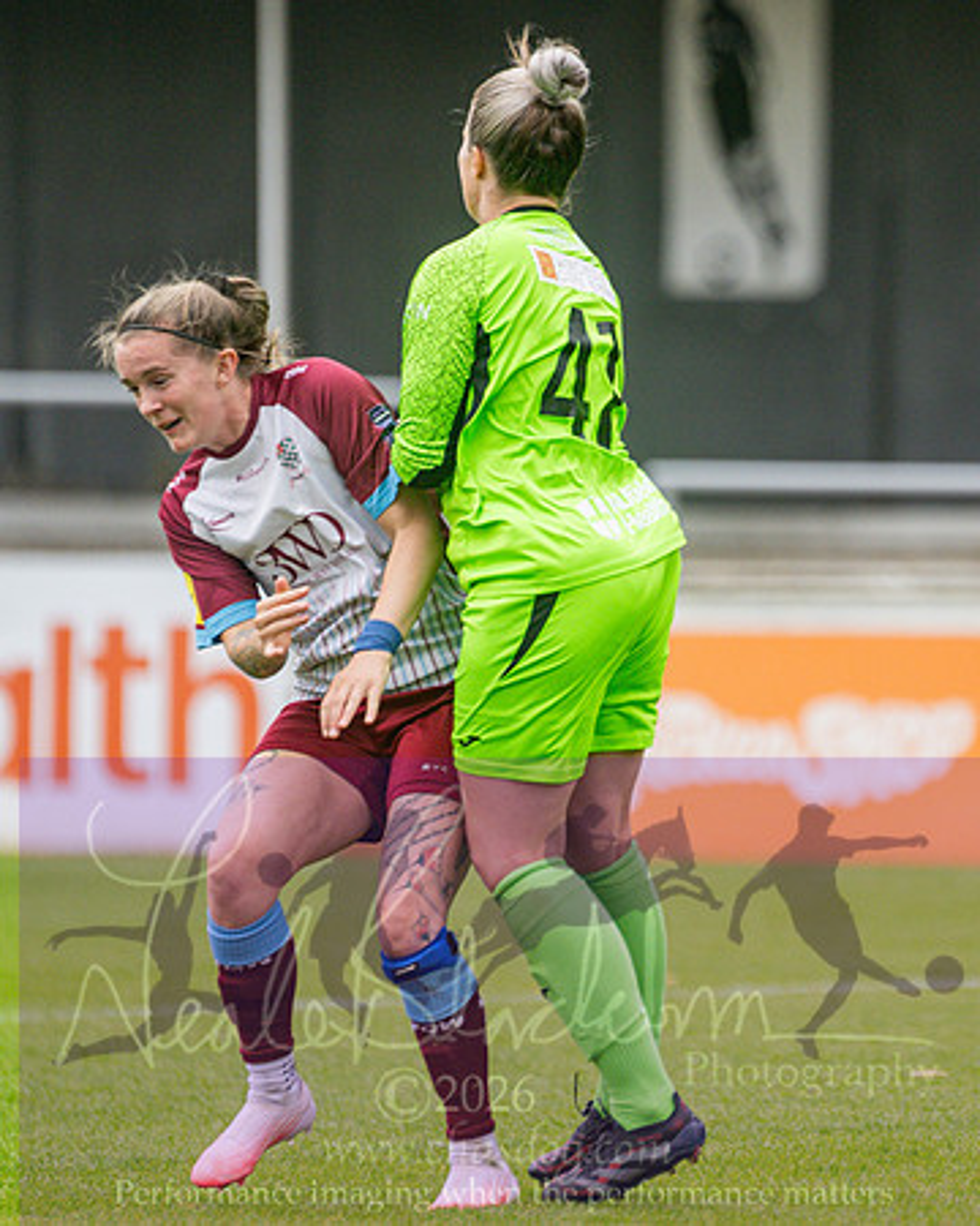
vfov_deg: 3.1
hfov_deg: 2.4
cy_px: 613
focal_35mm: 634
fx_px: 22974
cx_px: 919
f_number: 4
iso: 360
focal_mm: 300
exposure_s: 1/1000
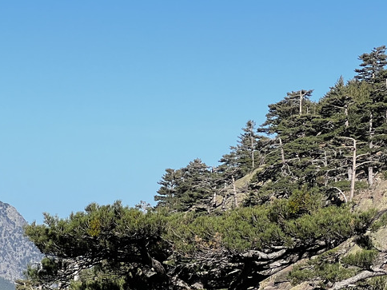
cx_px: 385
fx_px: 2135
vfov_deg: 7.8
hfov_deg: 10.3
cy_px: 196
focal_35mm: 191
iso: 32
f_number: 2.8
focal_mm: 9
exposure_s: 1/742
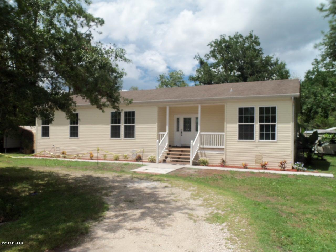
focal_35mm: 29
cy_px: 126
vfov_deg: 48.2
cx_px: 168
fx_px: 281
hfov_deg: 61.7
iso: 80
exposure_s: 1/200
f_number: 8.6
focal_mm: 5.2
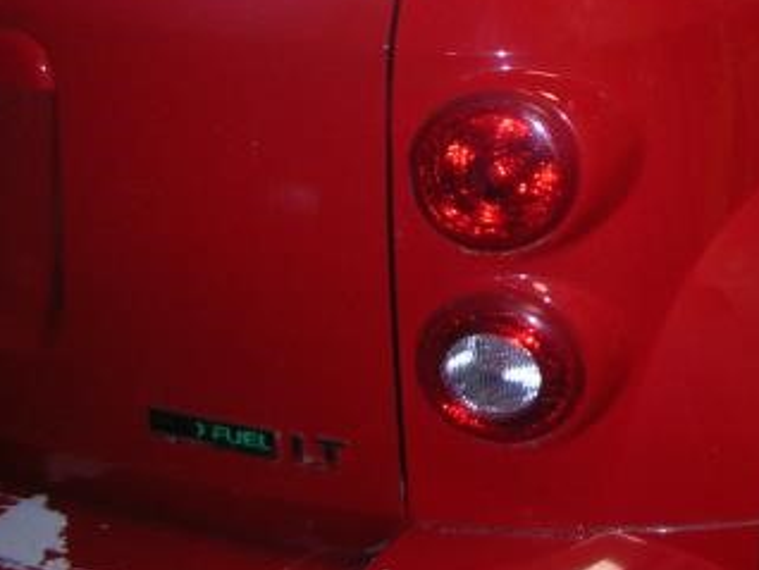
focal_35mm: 88
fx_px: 1931
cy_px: -43
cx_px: 819
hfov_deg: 21.2
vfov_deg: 16.3
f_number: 3
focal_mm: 5.8
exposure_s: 1/60.1
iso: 95
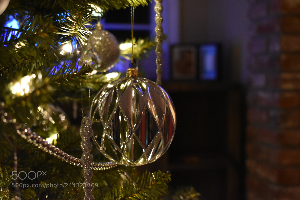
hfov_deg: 33.4
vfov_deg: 22.6
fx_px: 500
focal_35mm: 60
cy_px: 100
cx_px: 150
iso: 3200
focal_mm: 40
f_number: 5
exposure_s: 1/15
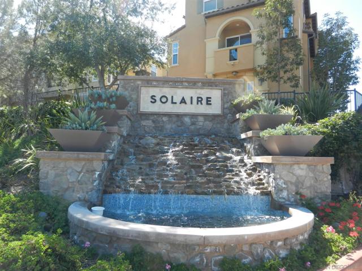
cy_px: 136
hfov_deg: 69.4
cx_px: 181
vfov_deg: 54.9
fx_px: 261
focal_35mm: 25
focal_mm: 4.5
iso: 160
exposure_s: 1/400
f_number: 3.5
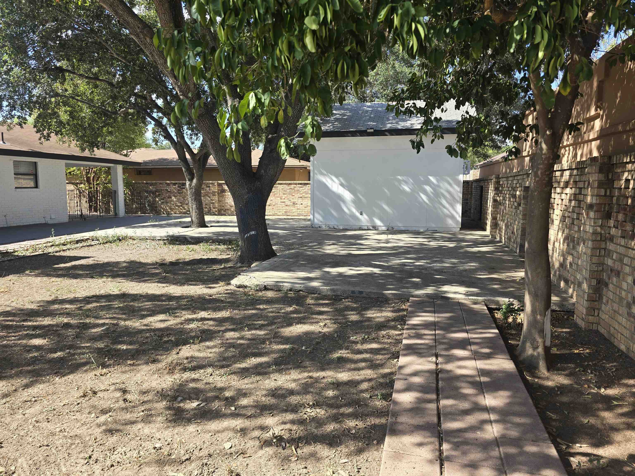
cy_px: 238
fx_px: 422
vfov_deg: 58.9
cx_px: 318
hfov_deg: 73.9
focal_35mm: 23
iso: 12
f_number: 1.7
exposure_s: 1/203
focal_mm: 6.3
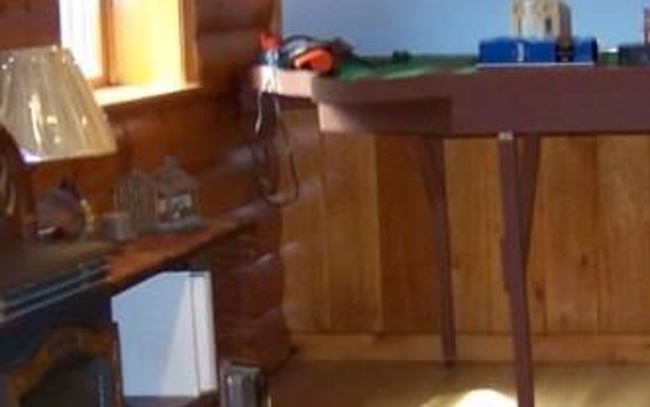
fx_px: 2091
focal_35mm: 118
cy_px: 313
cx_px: 487
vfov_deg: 11.1
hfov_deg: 17.6
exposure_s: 1/30
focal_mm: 5.85
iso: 200
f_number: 2.8
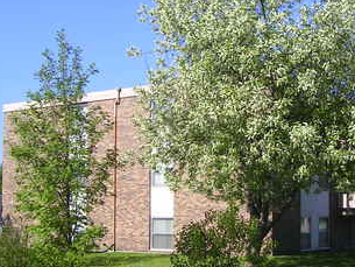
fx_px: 605
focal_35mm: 59
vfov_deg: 24.7
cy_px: 177
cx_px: 237
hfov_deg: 32.4
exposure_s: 1/325
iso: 50
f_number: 4.8
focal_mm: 5.6
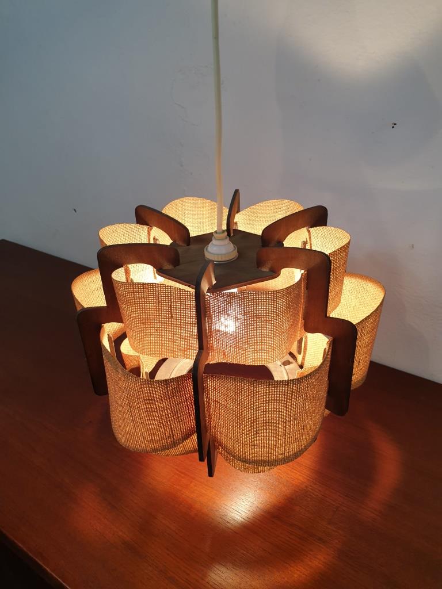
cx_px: 221
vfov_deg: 67.3
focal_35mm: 26
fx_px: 443
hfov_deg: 53.1
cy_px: 294
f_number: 2.4
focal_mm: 4.3
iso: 64
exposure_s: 1/50
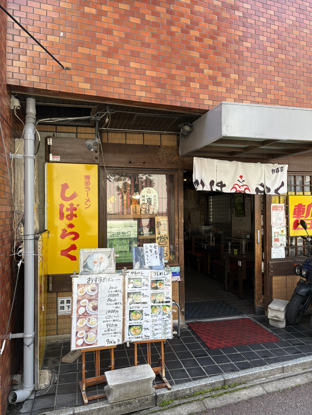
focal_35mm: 26
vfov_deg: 67.3
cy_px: 208
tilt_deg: +0.9
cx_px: 156
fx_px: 312
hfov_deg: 53.1
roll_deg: +0.4
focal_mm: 5.96
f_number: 1.6
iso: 50
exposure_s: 1/381
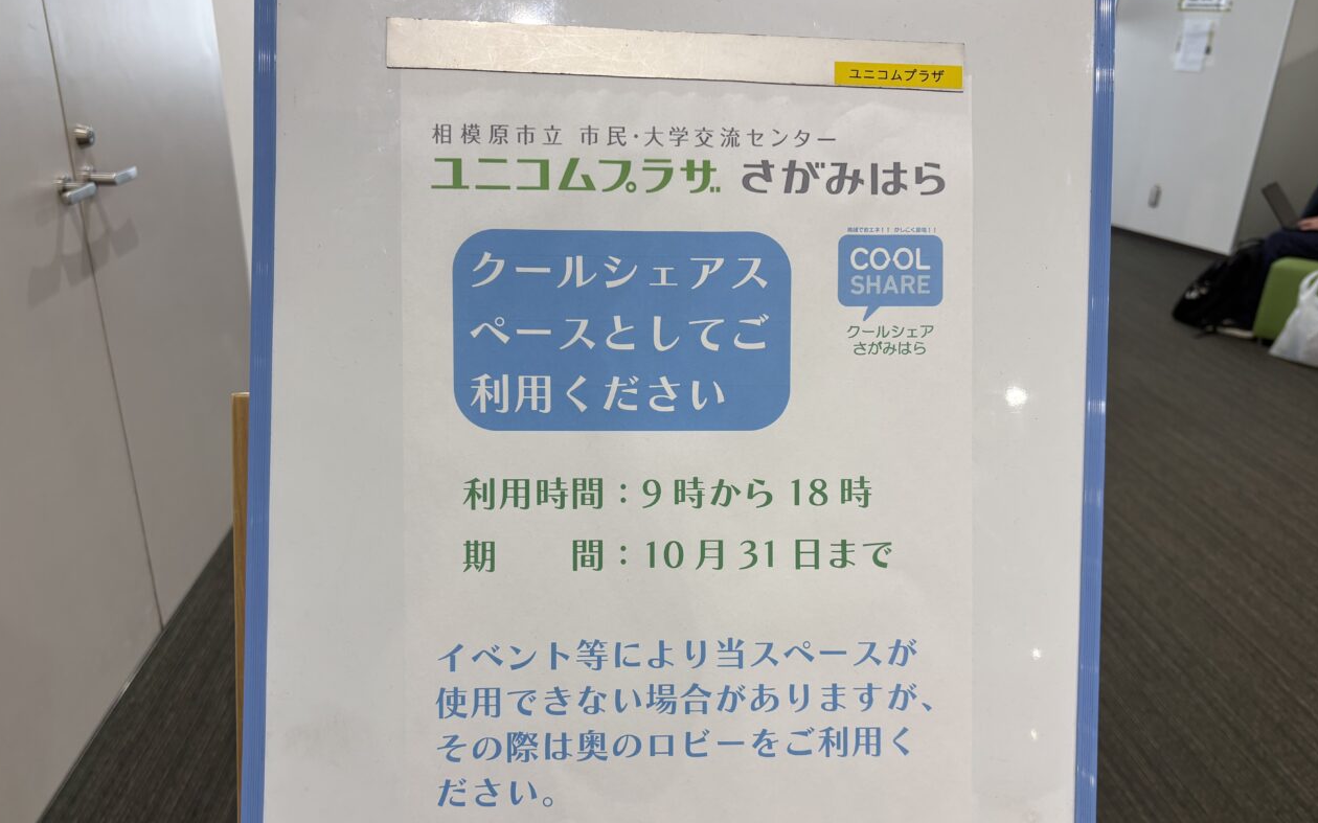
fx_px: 1006
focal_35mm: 28
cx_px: 654
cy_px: 472
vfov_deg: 44.4
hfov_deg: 66.5
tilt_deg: -24.4
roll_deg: -1.5
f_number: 1.6
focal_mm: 5.96
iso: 64
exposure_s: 1/50
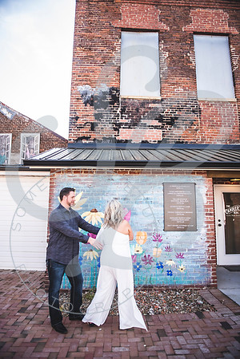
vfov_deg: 73.7
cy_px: 180
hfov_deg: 53.1
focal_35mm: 24
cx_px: 120
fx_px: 240
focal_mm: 24
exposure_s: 1/400
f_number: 2.8
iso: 100
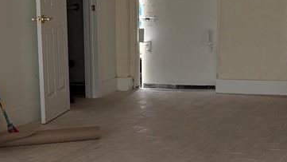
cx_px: 57
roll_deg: +3.1
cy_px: 200
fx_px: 883
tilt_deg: -15.5
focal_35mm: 116
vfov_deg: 10.3
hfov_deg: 18.3
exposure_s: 1/121
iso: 64
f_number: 1.78
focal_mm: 6.76
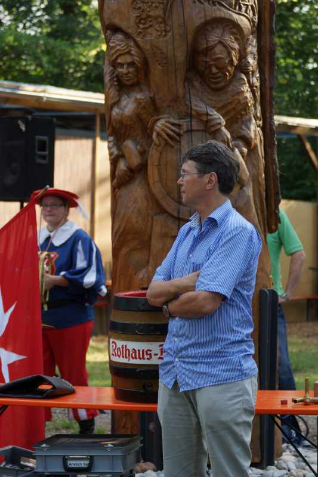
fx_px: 1392
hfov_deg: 13.0
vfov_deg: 19.5
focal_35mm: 105
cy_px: 238
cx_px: 159
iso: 125
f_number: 4
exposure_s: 1/160
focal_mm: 70
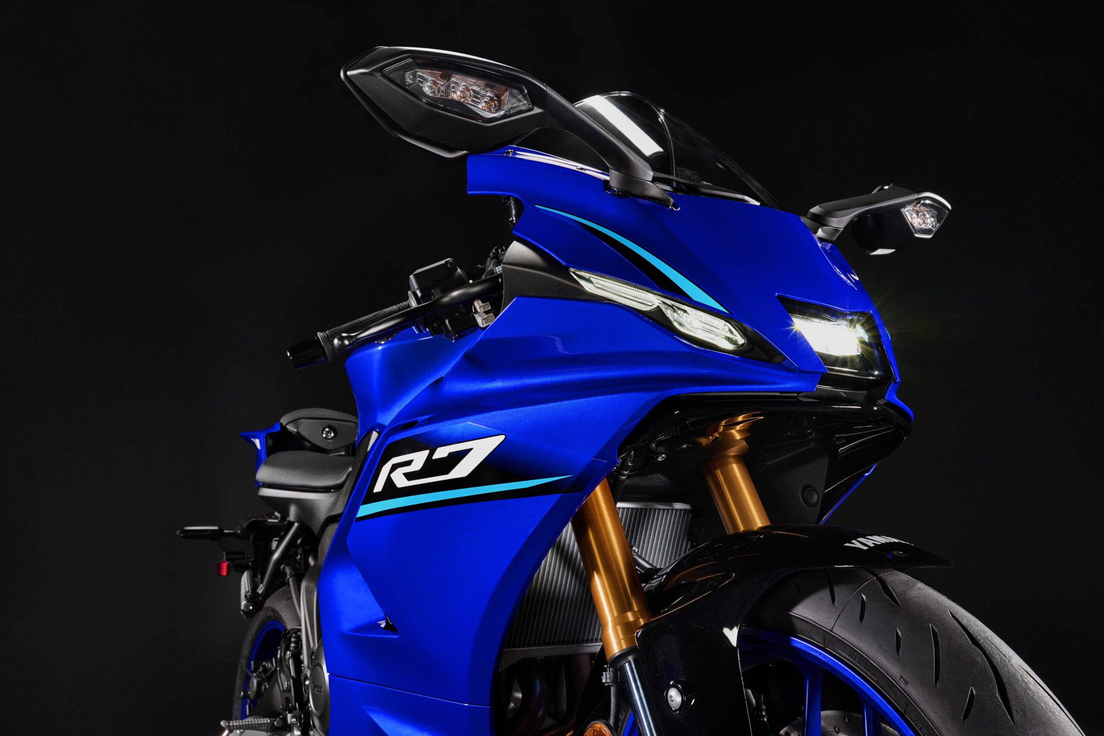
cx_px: 552
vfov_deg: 42.3
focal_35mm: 31
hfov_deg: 60.3
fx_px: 951
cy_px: 368
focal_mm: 31
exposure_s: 1/15
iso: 800
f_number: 10
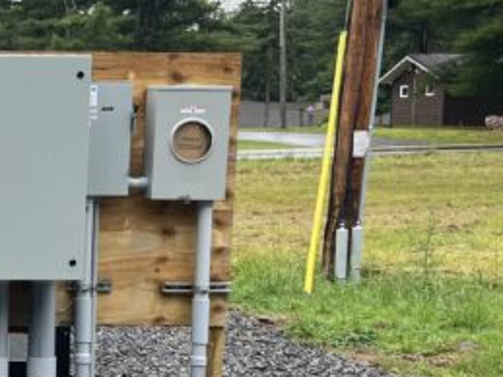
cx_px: -225
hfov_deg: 21.7
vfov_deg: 19.1
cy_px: 229
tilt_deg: -6.3
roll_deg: -1.1
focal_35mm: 77
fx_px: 1118
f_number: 1.6
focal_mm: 5.1
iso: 32
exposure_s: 1/138
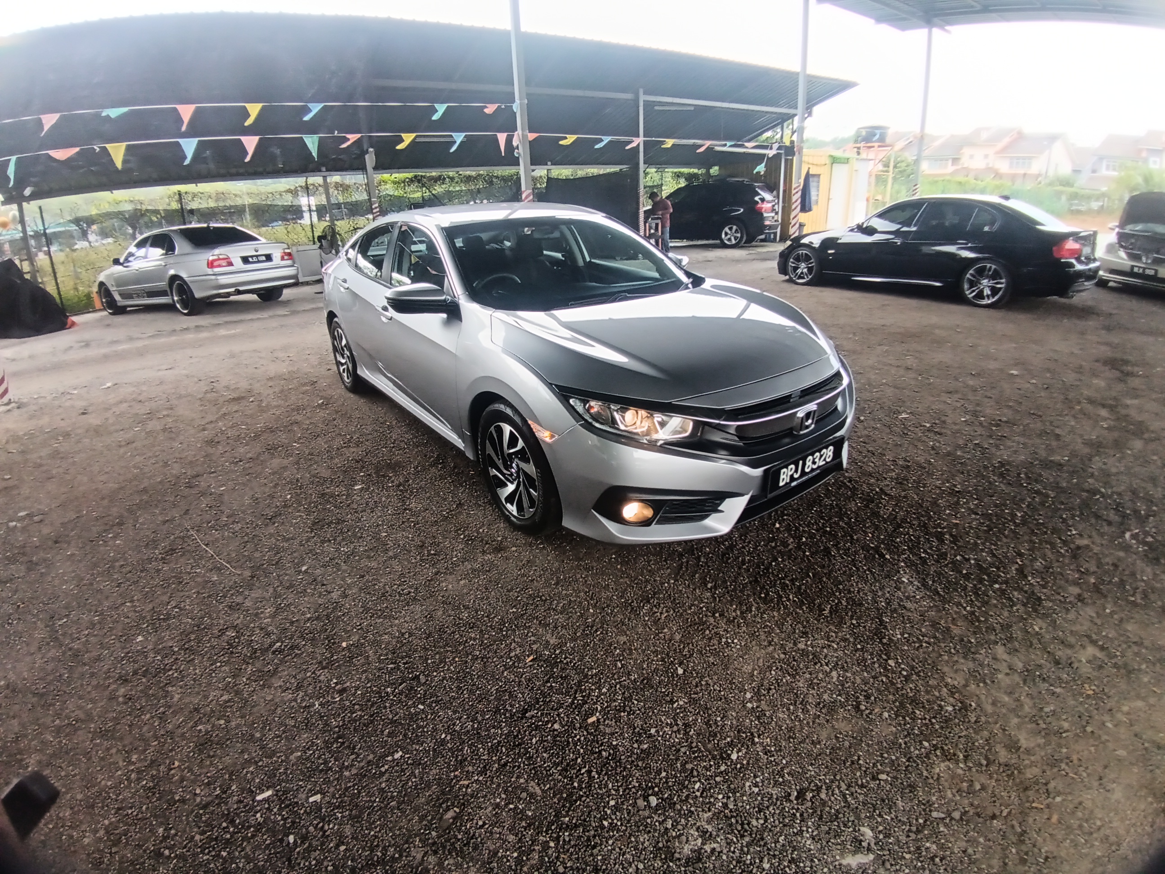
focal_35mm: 17
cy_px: 437
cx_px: 582
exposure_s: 1/100
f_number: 2.2
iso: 117
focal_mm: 1.46
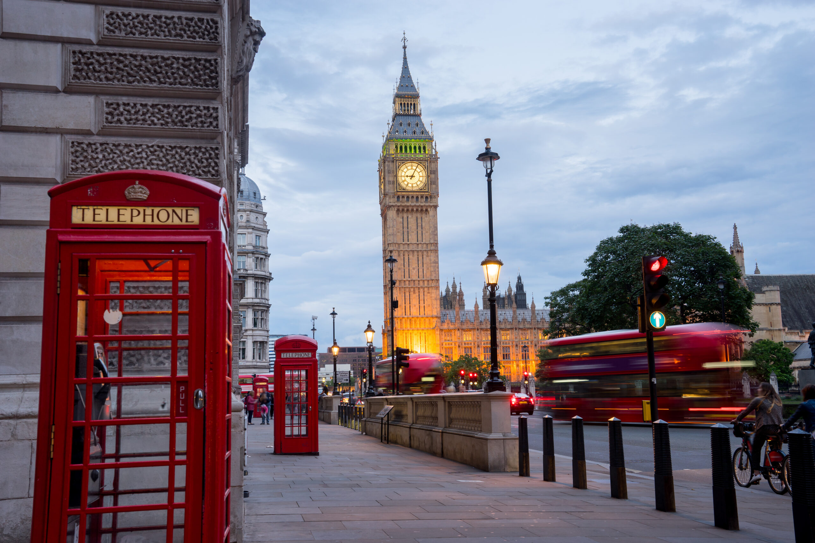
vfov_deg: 33.4
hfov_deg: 48.5
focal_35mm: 40
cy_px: 272
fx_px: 906
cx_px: 408
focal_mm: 40
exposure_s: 1/2
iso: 100
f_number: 8
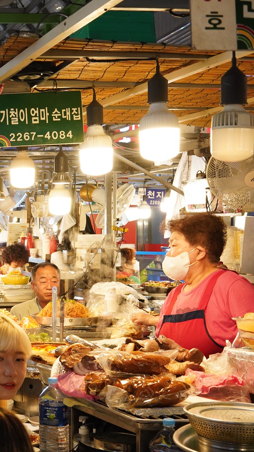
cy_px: 254
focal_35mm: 66
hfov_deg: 16.4
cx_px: -148
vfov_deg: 31.9
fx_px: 790
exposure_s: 1/80
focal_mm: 35
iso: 1600
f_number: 7.1
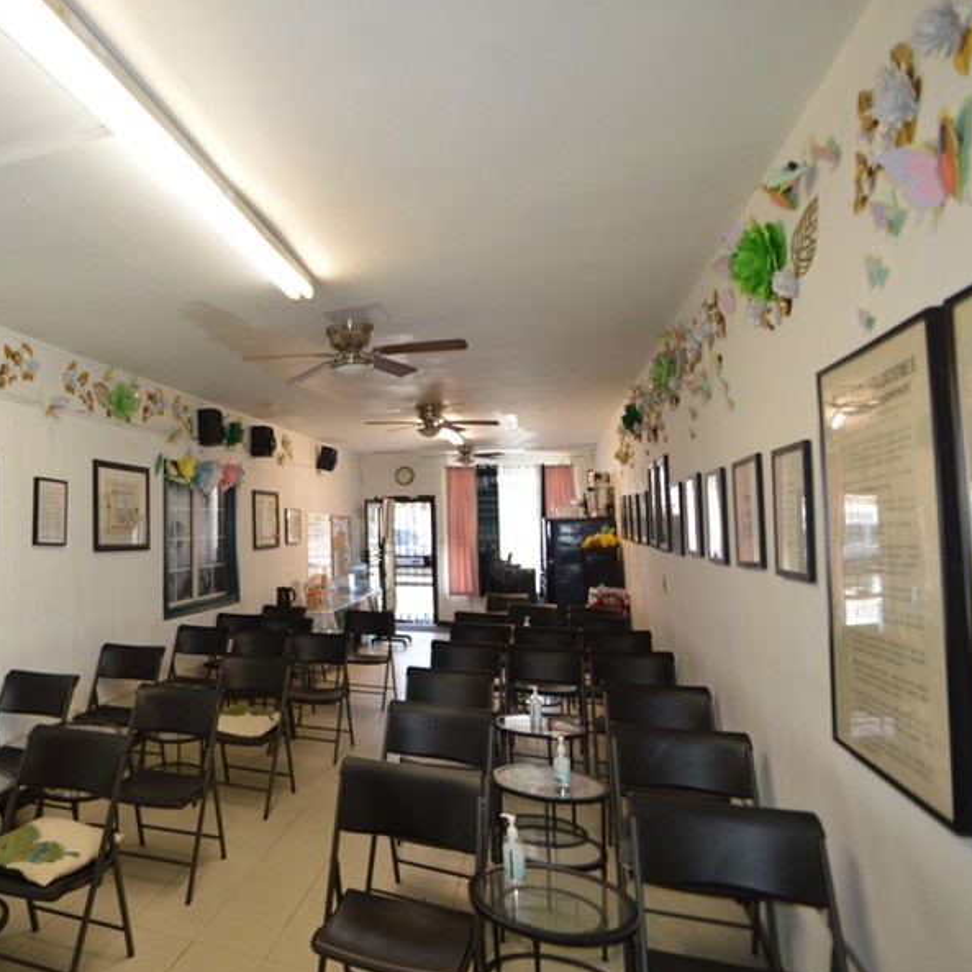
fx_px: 699
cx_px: 229
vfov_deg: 69.6
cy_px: 502
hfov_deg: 64.9
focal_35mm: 22
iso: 400
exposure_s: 1/60
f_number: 4
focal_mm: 10
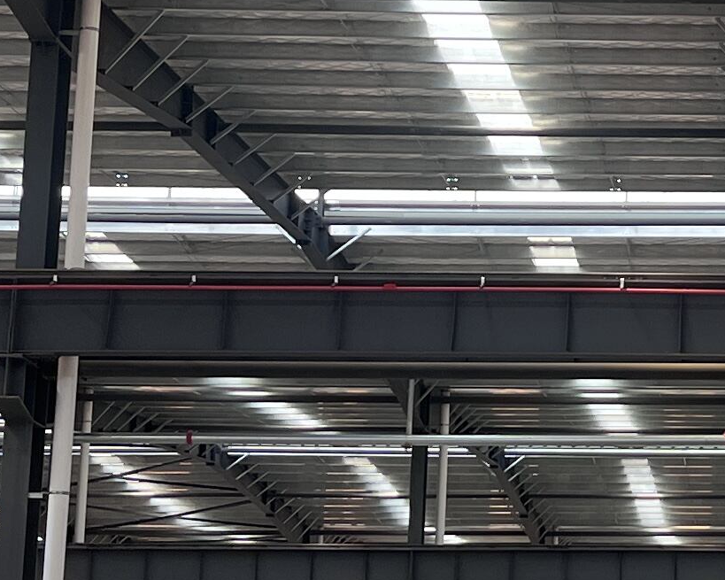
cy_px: 208
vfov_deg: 12.3
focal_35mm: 125
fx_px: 2682
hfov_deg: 14.9
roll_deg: -0.5
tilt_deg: +12.7
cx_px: 845
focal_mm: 5.1
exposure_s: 1/213
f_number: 1.6
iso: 50
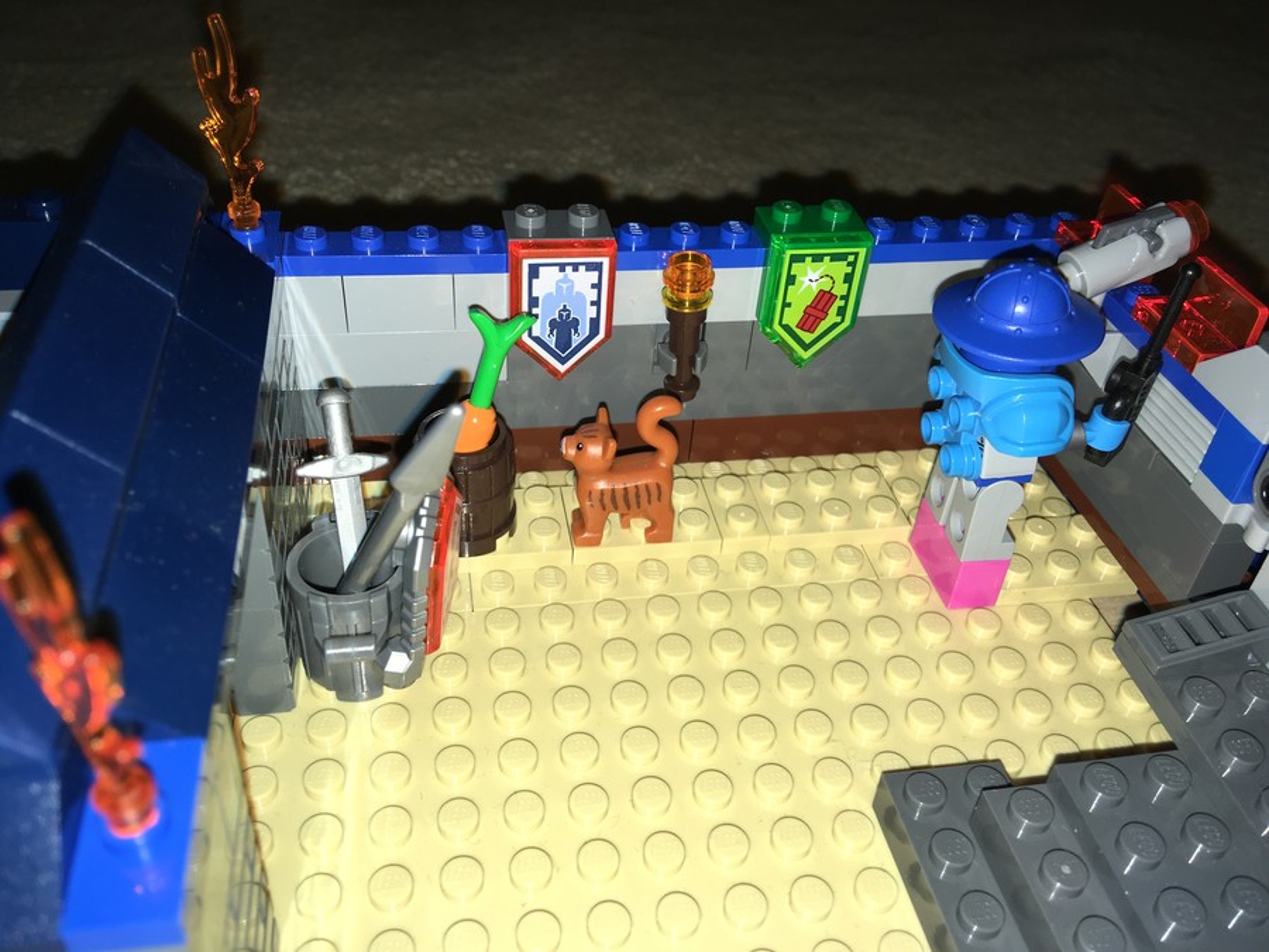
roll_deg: -4.7
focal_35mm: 29
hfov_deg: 61.7
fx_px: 1063
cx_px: 634
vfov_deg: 48.2
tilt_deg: -38.8
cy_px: 476
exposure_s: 1/133
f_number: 2.2
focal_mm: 4.15
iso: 25
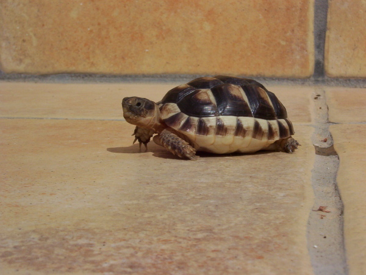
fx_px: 826
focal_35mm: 78
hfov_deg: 25.0
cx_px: 183
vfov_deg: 19.0
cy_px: 138
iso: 100
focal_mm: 12.09
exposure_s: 1/1007
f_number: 7.44
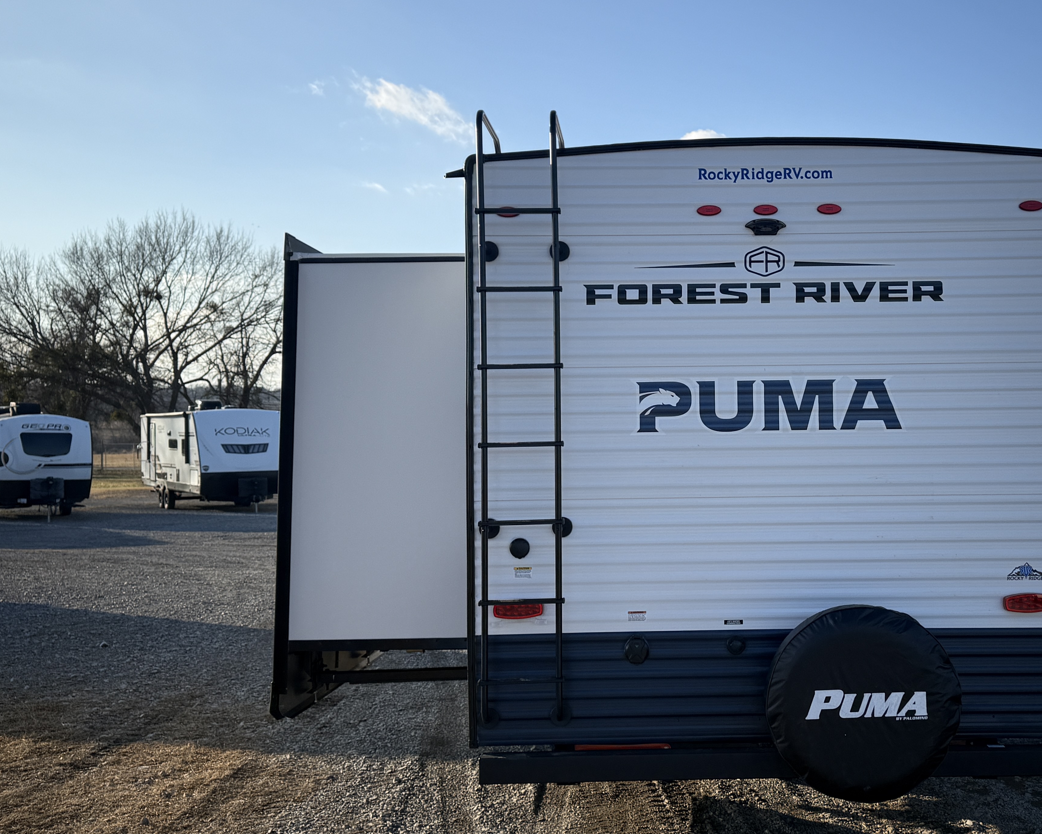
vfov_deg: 38.2
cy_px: 424
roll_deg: -0.7
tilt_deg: -0.8
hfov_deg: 46.0
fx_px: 1203
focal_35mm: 39
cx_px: 705
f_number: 1.78
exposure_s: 1/4167
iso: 80
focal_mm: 6.76
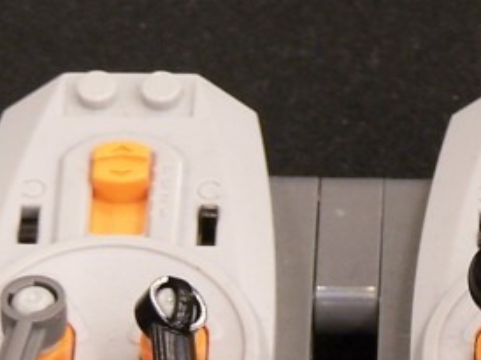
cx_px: 562
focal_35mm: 479
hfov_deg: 4.1
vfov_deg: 3.1
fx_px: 6650
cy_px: 513
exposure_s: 1/2
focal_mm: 21.2
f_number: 3.2
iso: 80
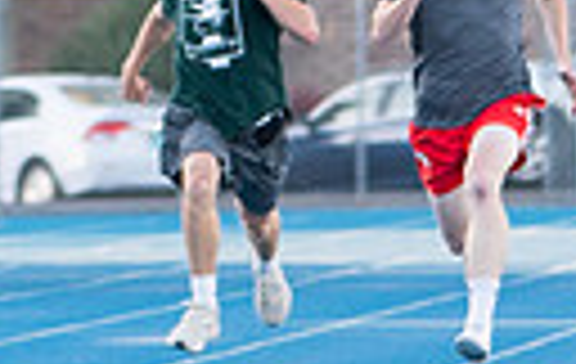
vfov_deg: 1.4
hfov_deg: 2.2
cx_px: -256
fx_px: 15060
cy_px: -983
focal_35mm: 956
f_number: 1.8
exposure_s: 1/1000
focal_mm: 85
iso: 100
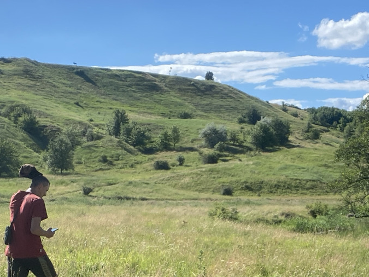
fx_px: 821
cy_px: 275
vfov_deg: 18.6
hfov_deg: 25.2
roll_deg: -0.6
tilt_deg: -5.5
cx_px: 253
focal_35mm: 77
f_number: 1.8
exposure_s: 1/2688
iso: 32
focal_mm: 4.25
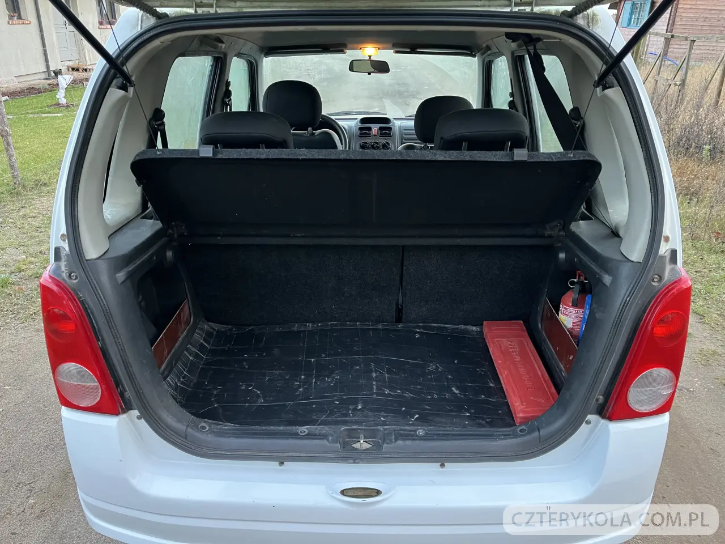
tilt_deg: -23.8
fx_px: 545
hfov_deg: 67.3
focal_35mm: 26
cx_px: 362
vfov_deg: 53.1
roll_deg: -1.1
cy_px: 272
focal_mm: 5.1
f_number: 1.6
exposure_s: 1/60
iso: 500
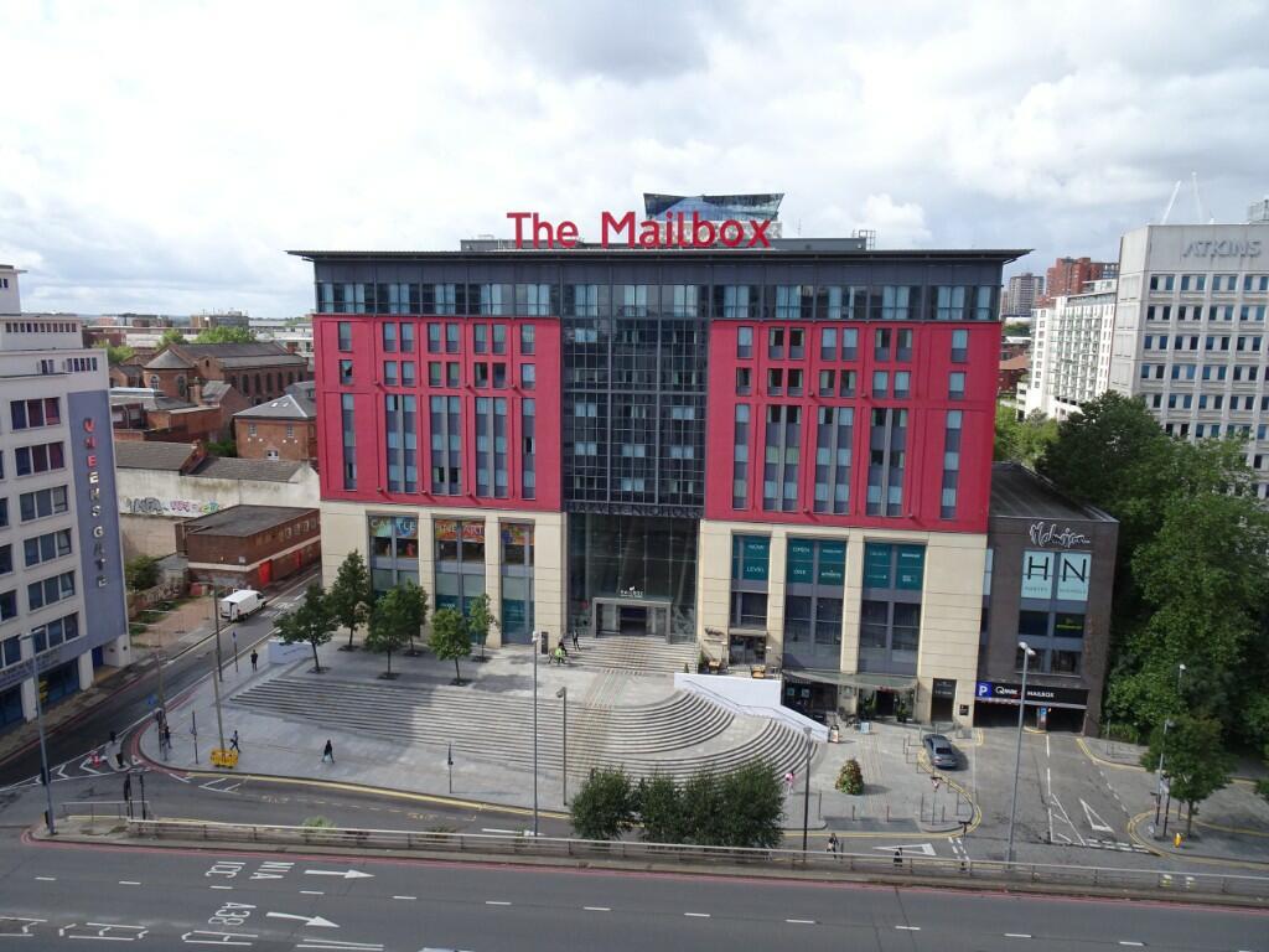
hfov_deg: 71.6
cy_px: 476
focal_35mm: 24
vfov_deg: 56.8
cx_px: 634
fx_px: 880
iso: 80
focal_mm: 4.1
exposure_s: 1/640
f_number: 3.5
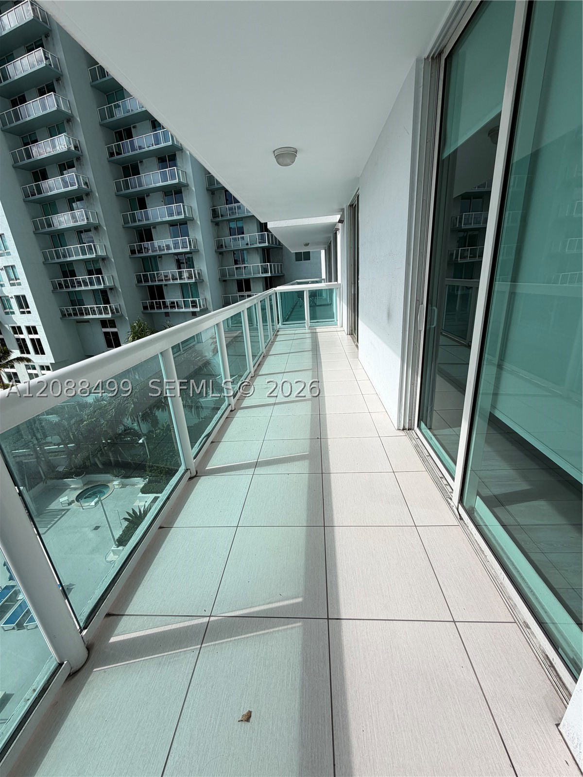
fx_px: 314
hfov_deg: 85.7
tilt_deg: -19.2
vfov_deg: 102.1
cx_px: 292
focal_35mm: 14
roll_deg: +4.7
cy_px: 388
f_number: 2.2
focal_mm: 2.22
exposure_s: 1/914
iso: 20
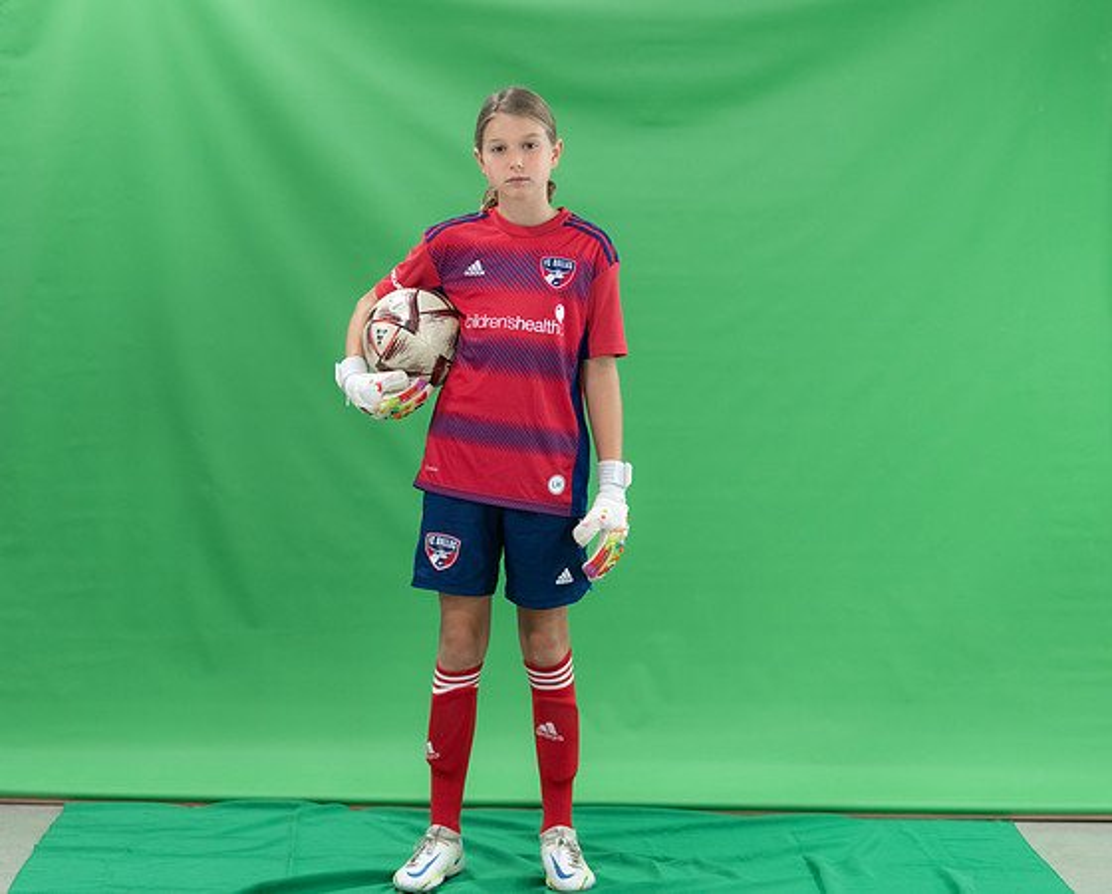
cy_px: 436
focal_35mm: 81
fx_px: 2676
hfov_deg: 23.5
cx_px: 508
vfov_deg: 19.0
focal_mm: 70
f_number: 2.8
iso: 1000
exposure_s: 1/250
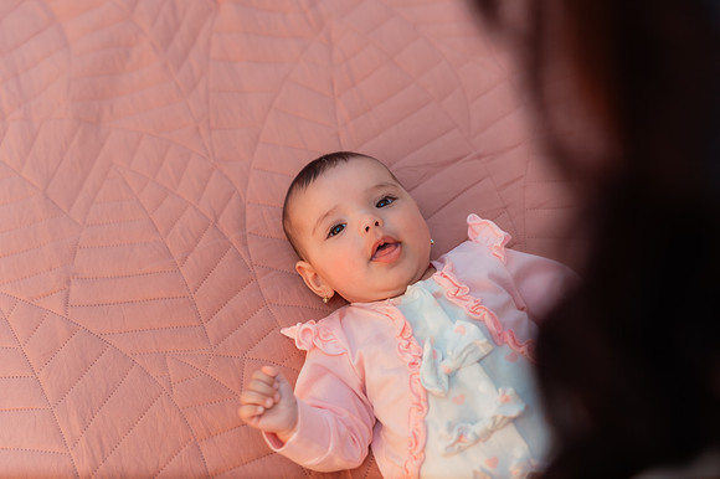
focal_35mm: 62
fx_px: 1239
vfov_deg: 21.9
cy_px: 240
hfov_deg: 32.4
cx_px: 360
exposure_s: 1/250
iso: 500
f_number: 3.2
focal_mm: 62
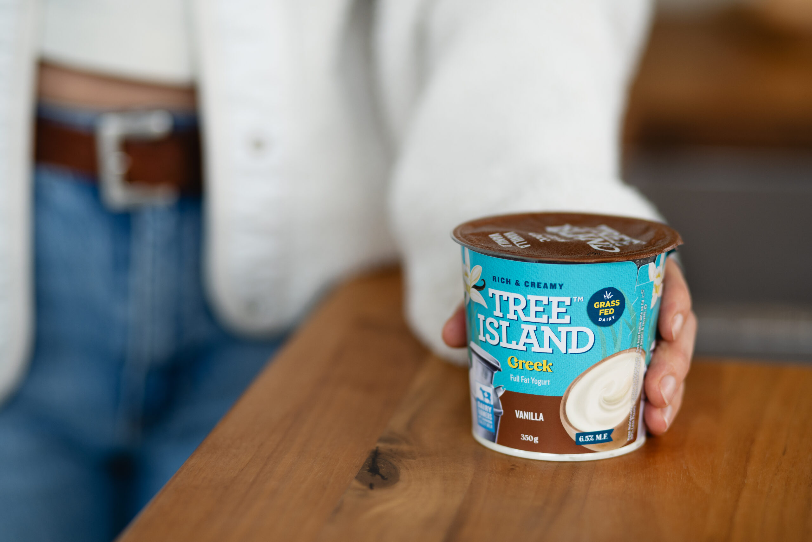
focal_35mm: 85
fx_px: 1917
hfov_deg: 23.9
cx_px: 406
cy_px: 271
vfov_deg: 16.1
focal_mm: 85
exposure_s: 1/160
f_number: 2.2
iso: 320
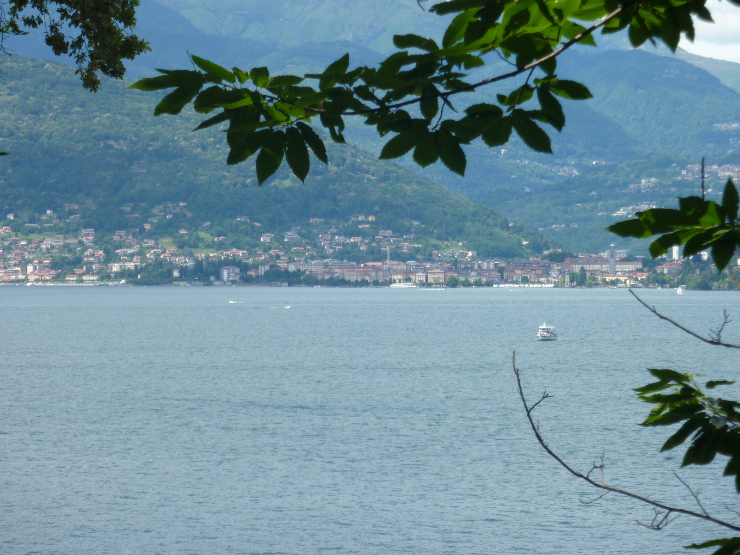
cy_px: 278
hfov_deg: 13.4
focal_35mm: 147
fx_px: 3142
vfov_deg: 10.1
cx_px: 370
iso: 80
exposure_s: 1/400
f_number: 4.5
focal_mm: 24.1
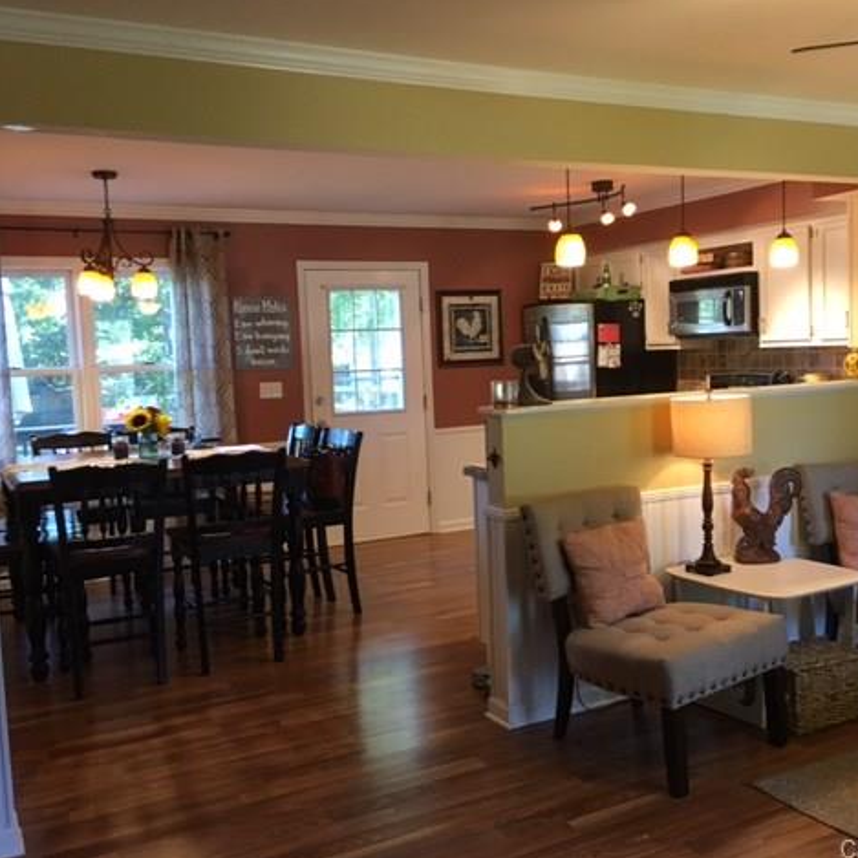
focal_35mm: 35
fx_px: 981
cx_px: 465
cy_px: 428
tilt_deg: -4.3
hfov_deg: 47.2
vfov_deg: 47.2
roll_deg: +3.0
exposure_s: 1/30
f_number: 2.2
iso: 125
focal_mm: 4.15
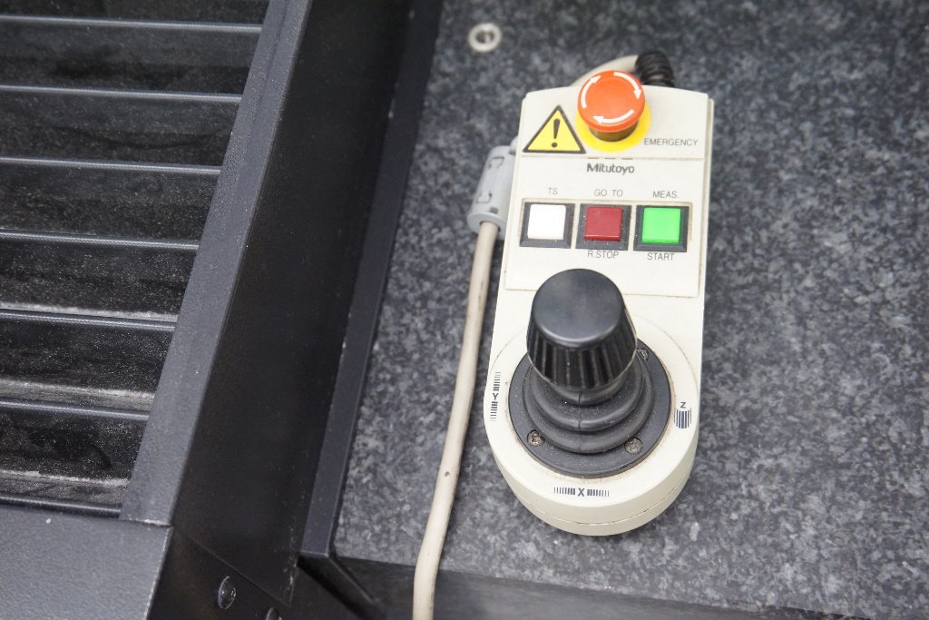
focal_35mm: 40
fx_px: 1045
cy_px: 310
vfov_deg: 33.0
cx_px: 464
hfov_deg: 47.9
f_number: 4.5
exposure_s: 1/60
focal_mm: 27
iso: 2000
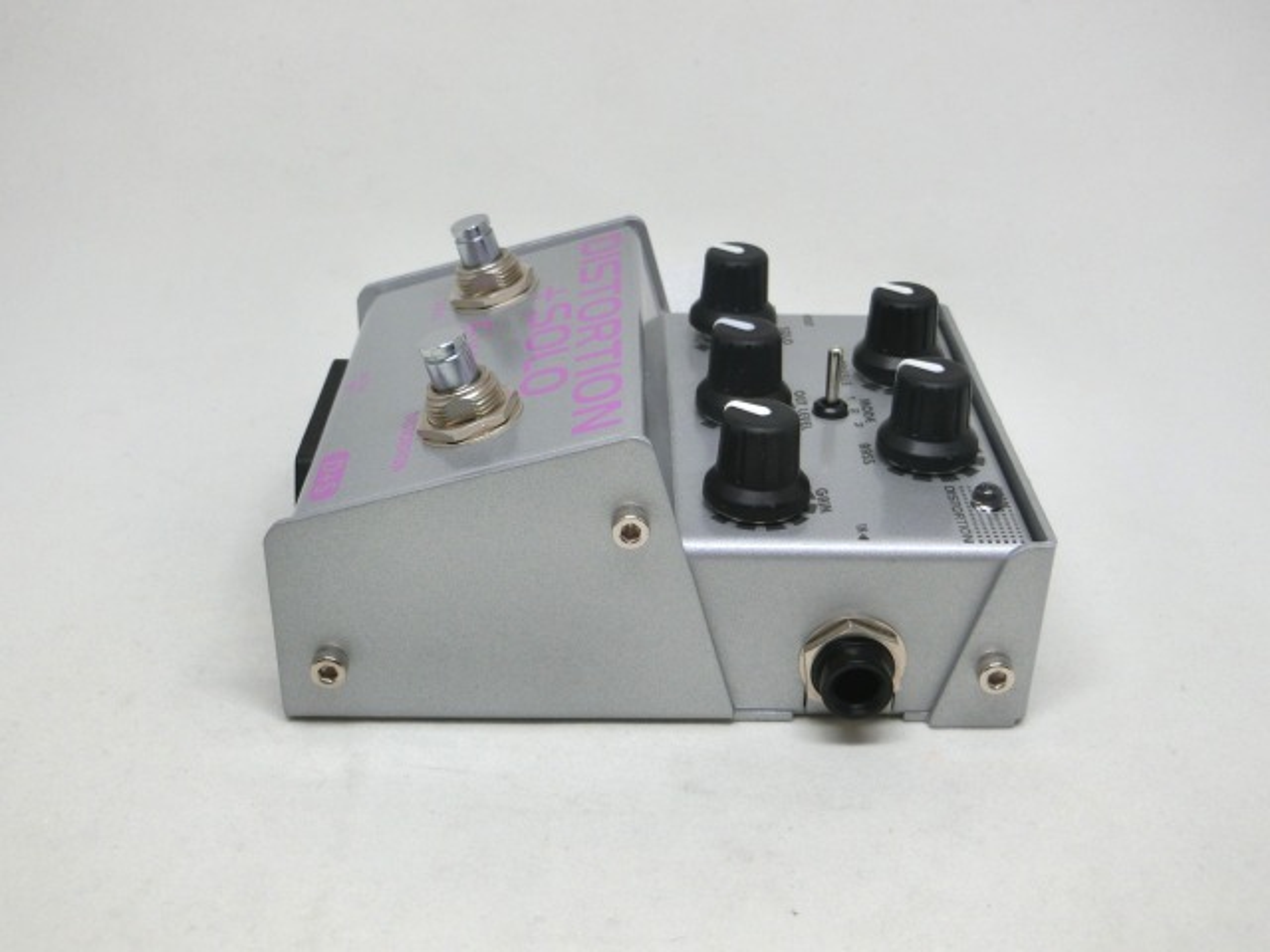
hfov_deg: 42.1
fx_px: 1651
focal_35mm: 45
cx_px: 635
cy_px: 476
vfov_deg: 32.2
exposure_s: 1/125
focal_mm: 8
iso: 125
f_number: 4.4
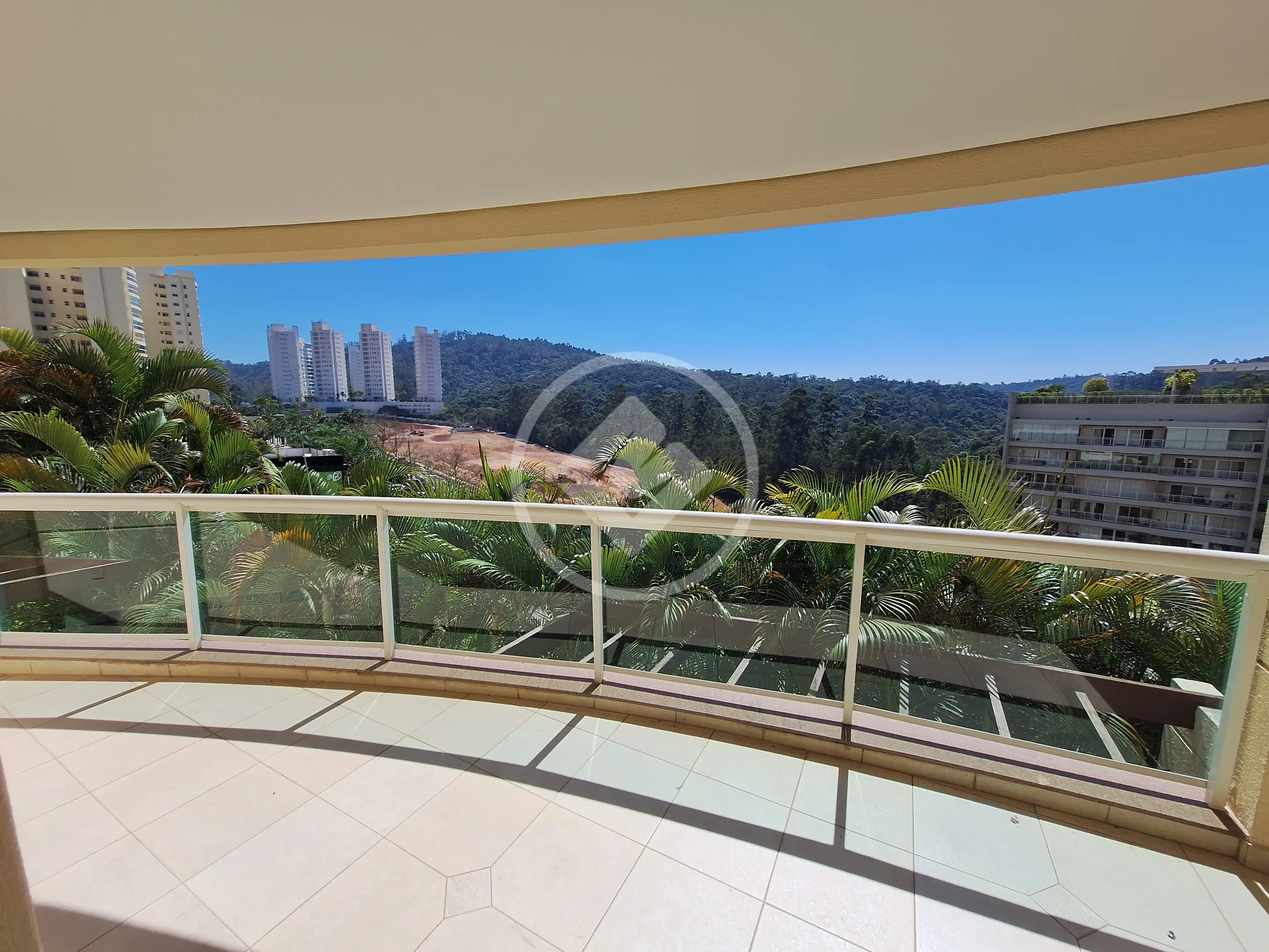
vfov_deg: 89.9
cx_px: 634
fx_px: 477
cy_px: 476
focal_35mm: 13
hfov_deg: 106.2
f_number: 2.2
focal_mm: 1.74
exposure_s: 1/2558
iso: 40
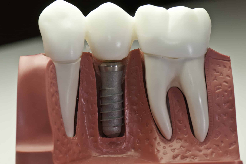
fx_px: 1075
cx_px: 123
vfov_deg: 8.7
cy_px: 82
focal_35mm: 158
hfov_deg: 13.1
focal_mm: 105
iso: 320
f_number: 8
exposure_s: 1/125
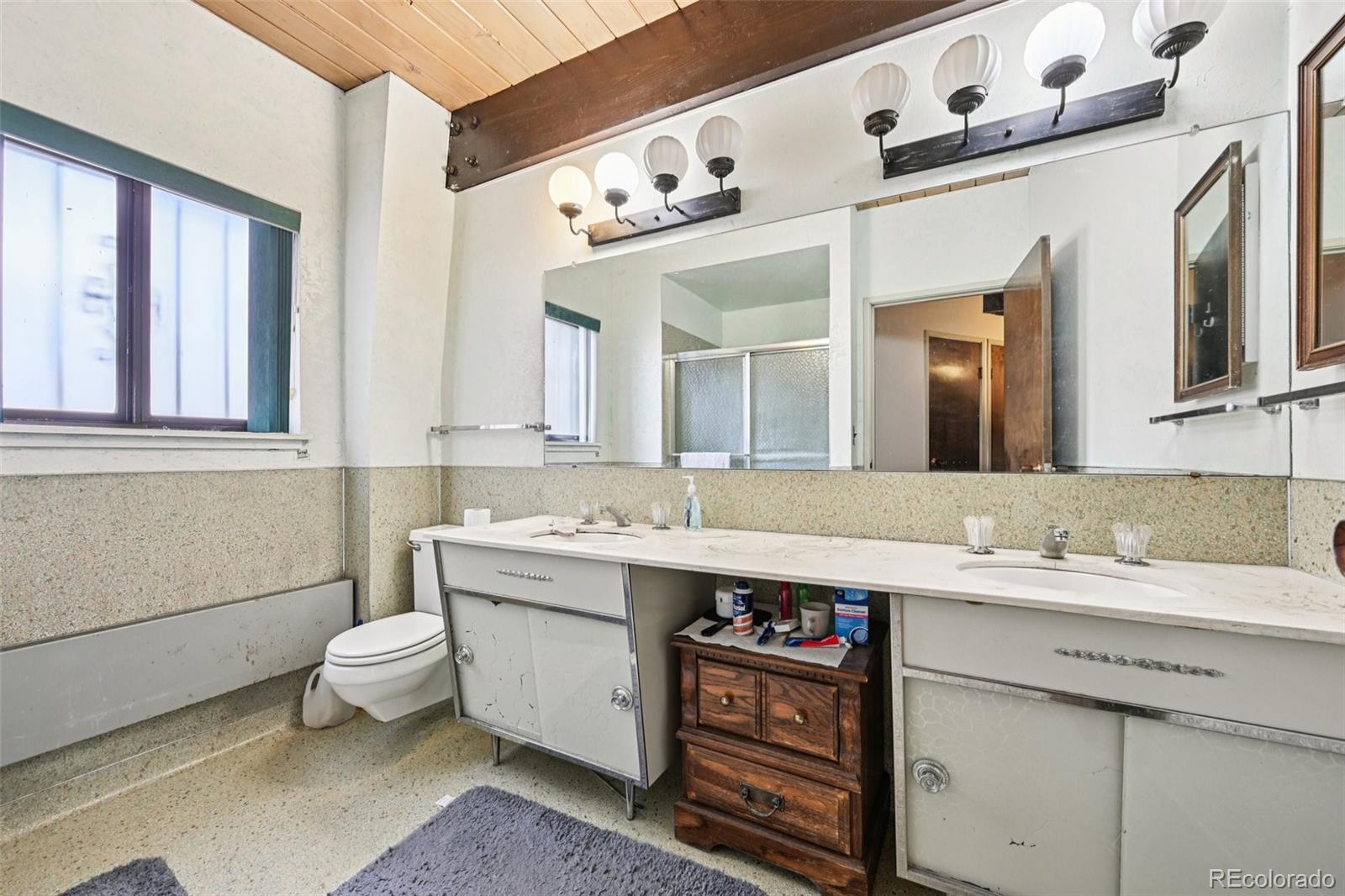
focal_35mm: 14
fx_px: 523
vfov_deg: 81.2
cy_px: 448
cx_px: 672
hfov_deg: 104.3
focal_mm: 14
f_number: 11
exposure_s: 1/6
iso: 400
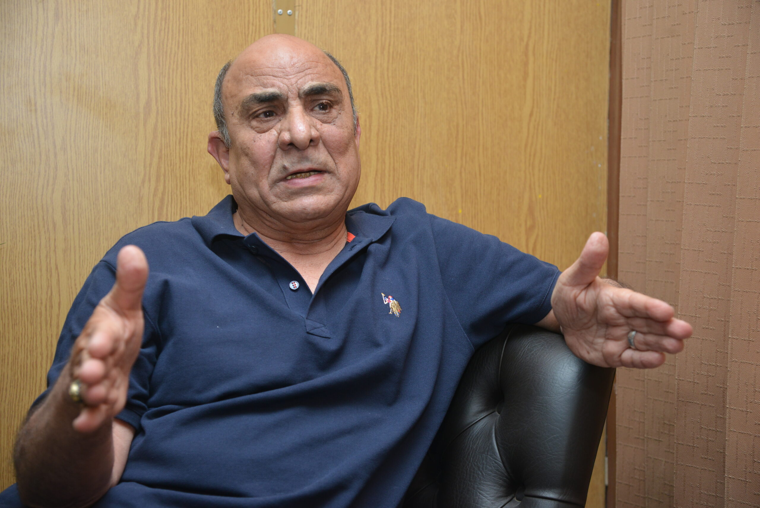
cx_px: 380
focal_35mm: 58
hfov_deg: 34.5
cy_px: 254
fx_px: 1225
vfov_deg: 23.4
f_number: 5
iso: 1000
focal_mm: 58
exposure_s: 1/160
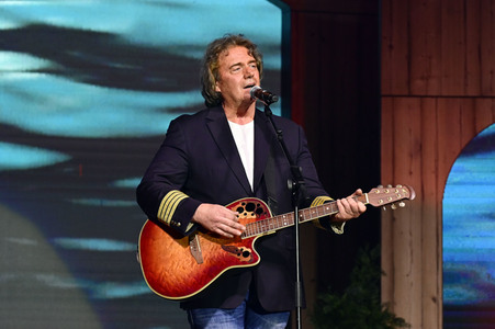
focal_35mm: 200
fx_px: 2748
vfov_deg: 6.9
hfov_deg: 10.3
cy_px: 164
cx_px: 248
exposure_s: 1/320
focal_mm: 200
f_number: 5
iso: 3200
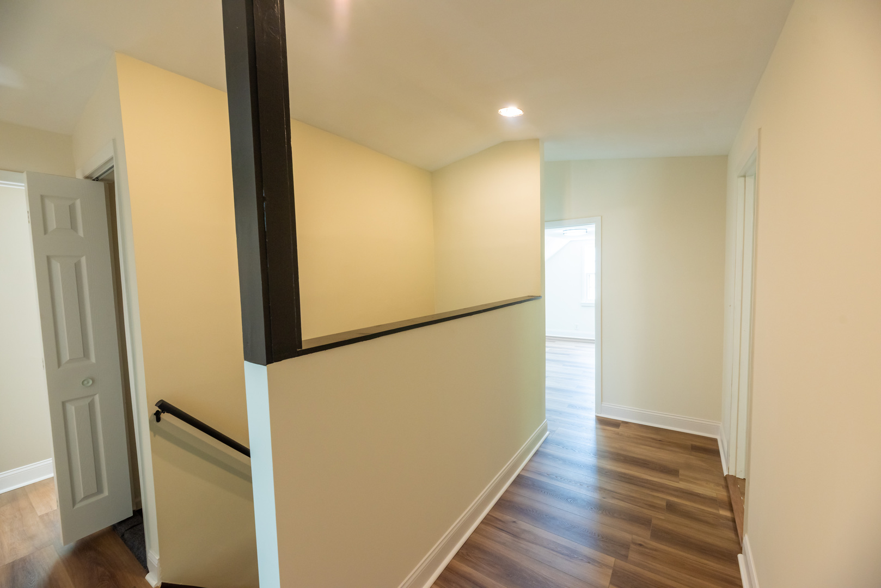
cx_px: 440
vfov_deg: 81.3
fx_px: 343
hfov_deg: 104.2
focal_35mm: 14
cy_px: 294
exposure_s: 1/20
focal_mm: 14
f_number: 7.1
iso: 800
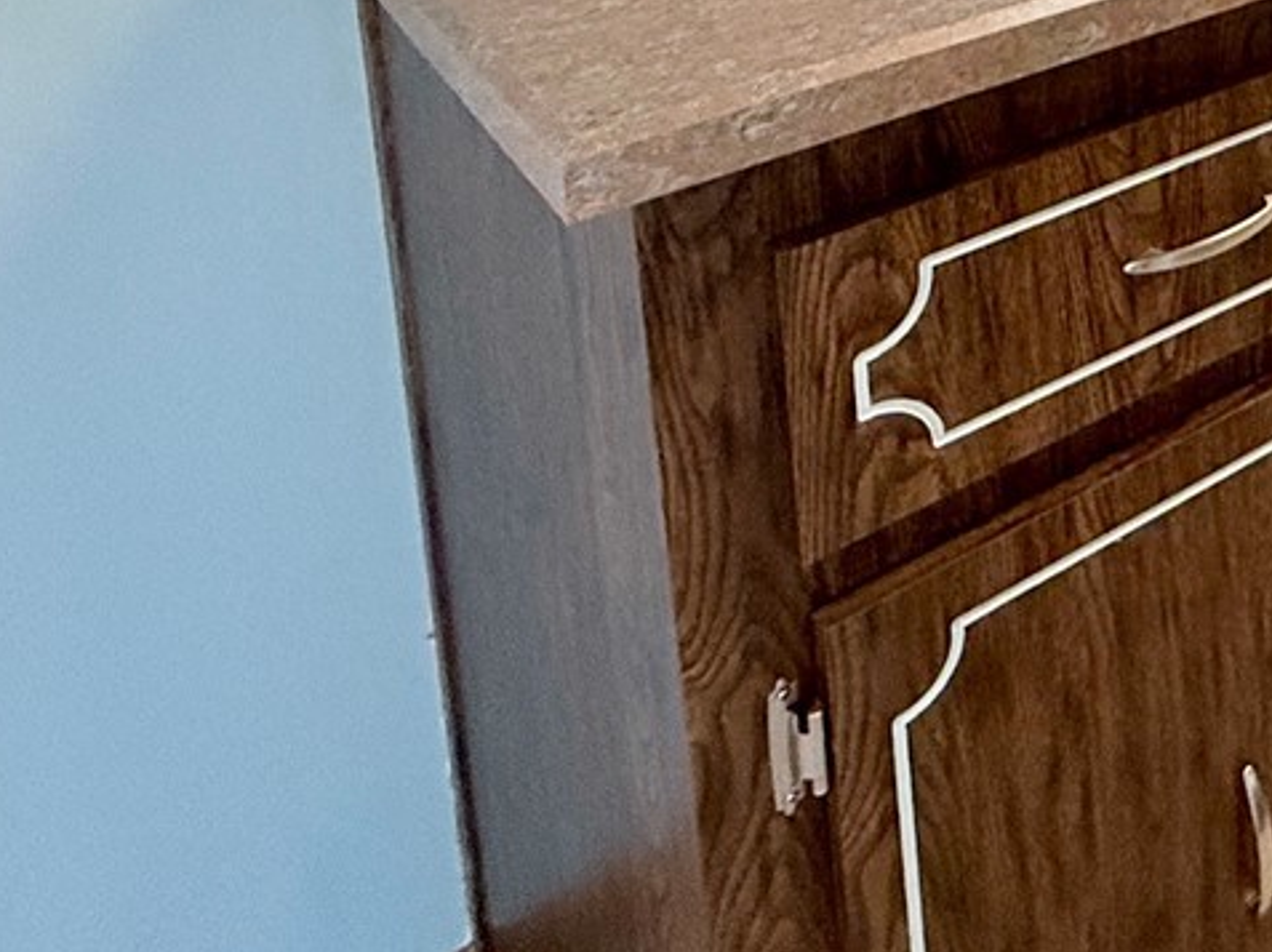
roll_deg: +0.5
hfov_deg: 31.0
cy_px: -429
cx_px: 1672
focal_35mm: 47
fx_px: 1726
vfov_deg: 24.7
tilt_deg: -7.6
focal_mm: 2.22
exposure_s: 1/120
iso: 250
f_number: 2.2
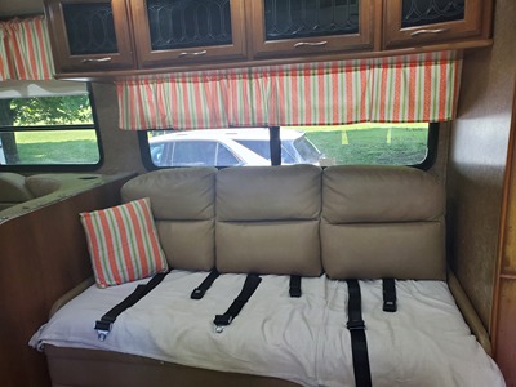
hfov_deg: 67.3
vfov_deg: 53.1
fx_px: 388
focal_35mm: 26
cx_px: 258
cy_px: 194
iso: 200
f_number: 2.4
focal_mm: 4.3
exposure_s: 1/100
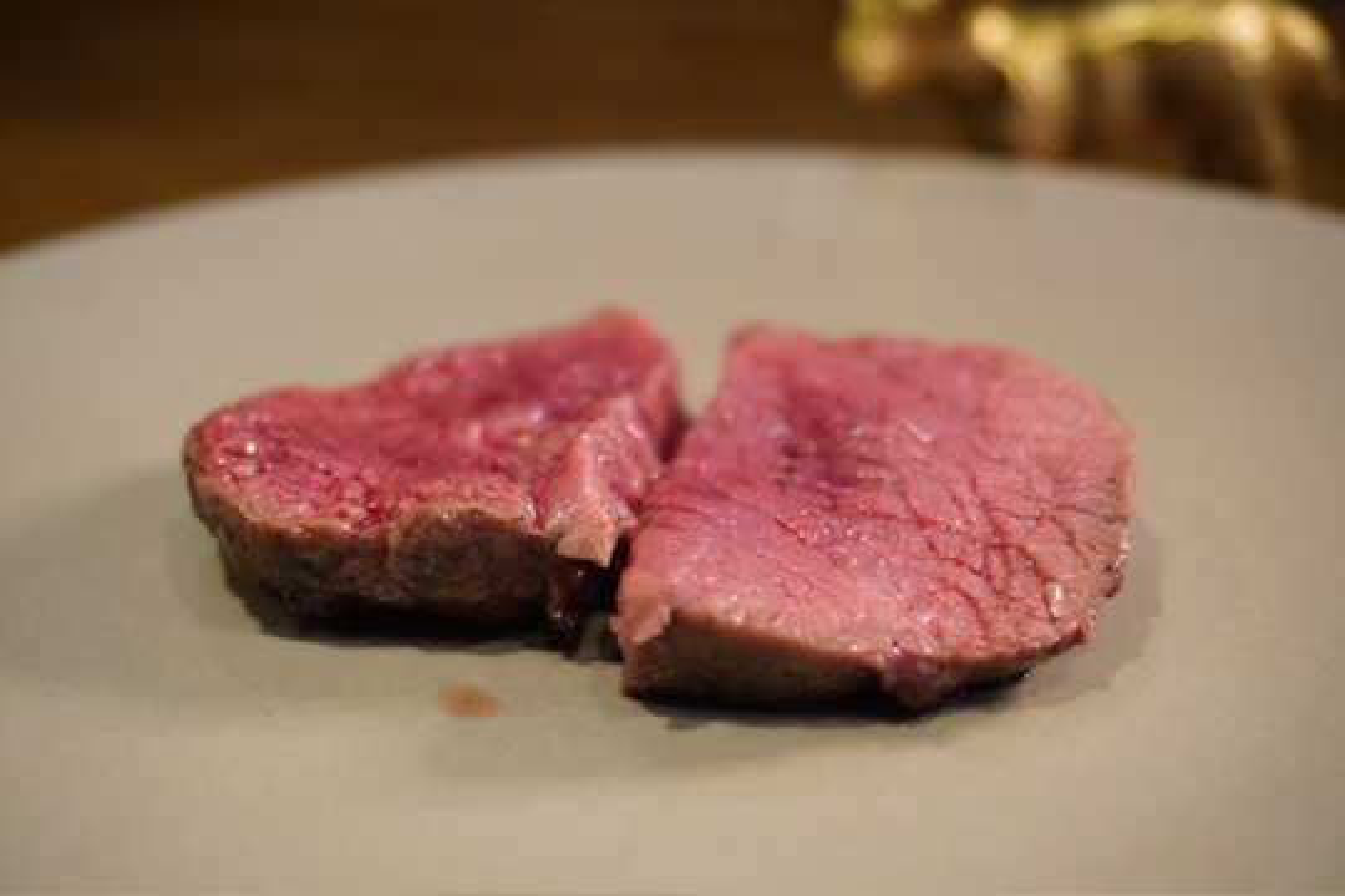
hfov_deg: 35.1
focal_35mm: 57
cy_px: 448
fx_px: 2129
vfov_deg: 23.8
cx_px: 672
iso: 1600
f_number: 5.6
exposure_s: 1/60
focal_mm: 38
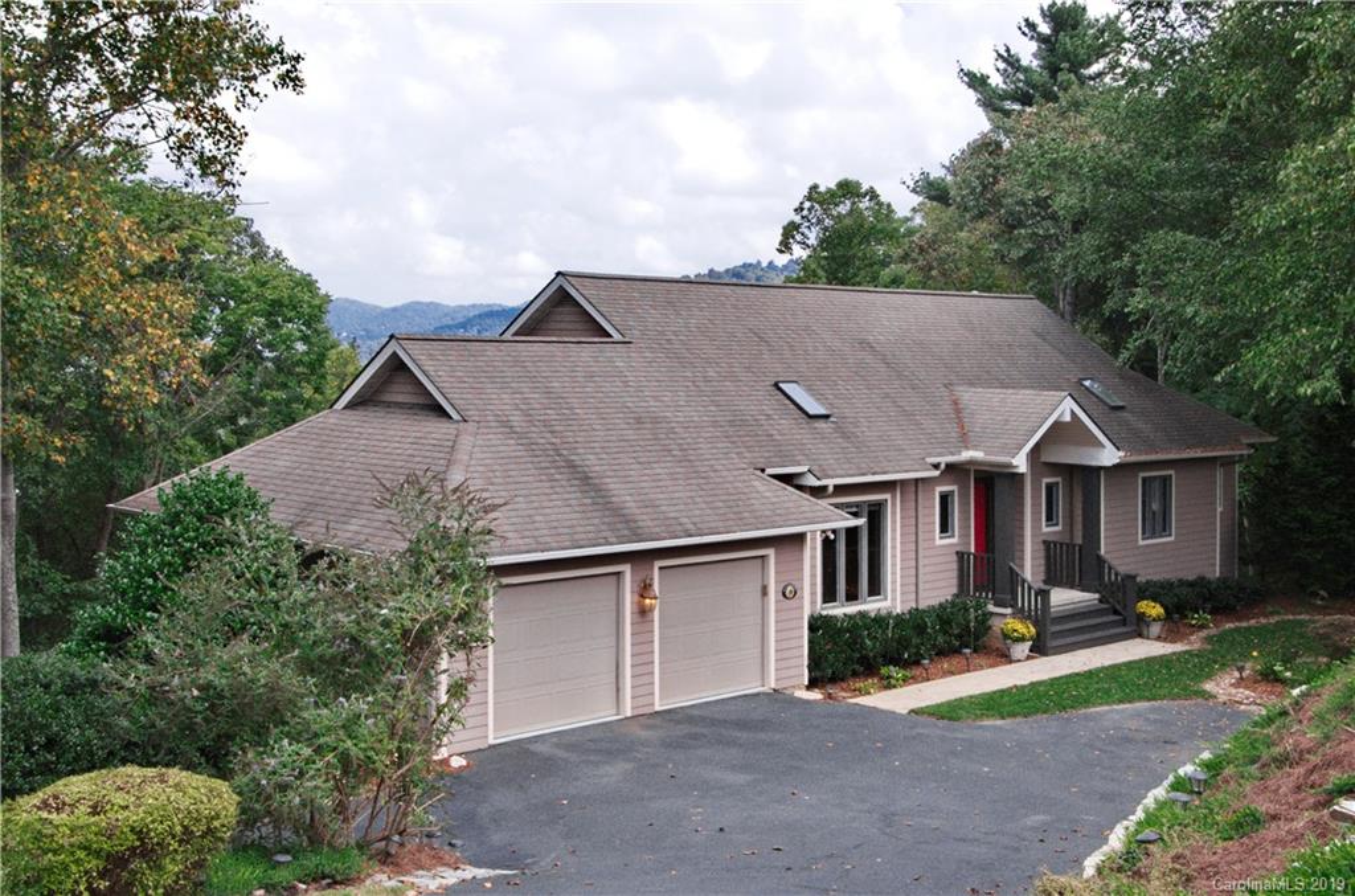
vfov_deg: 31.7
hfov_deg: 46.5
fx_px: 1577
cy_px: 448
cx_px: 678
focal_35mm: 42
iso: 400
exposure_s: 1/125
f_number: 18
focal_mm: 28
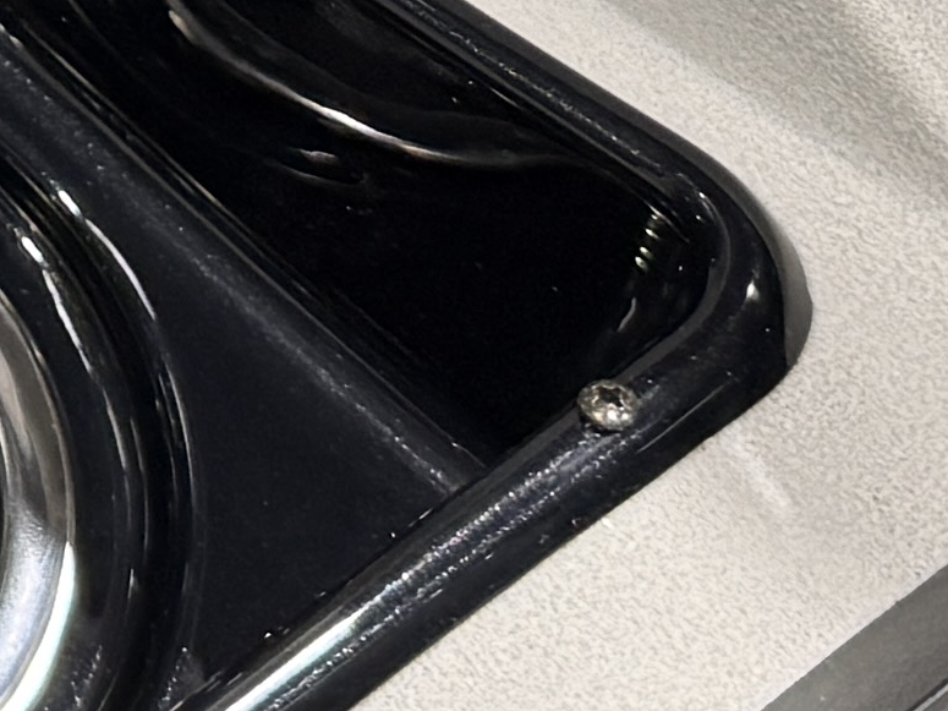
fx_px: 4847
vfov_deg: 7.7
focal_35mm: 177
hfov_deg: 10.3
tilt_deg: -45.0
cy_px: -1127
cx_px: -937
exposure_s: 1/120
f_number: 1.78
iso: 160
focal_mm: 6.76
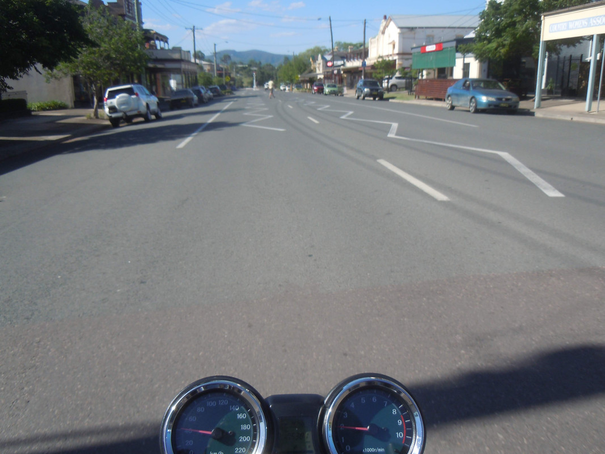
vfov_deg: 46.8
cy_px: 227
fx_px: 524
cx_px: 302
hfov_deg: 60.0
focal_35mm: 30
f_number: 3.5
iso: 100
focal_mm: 5.4
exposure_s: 1/800
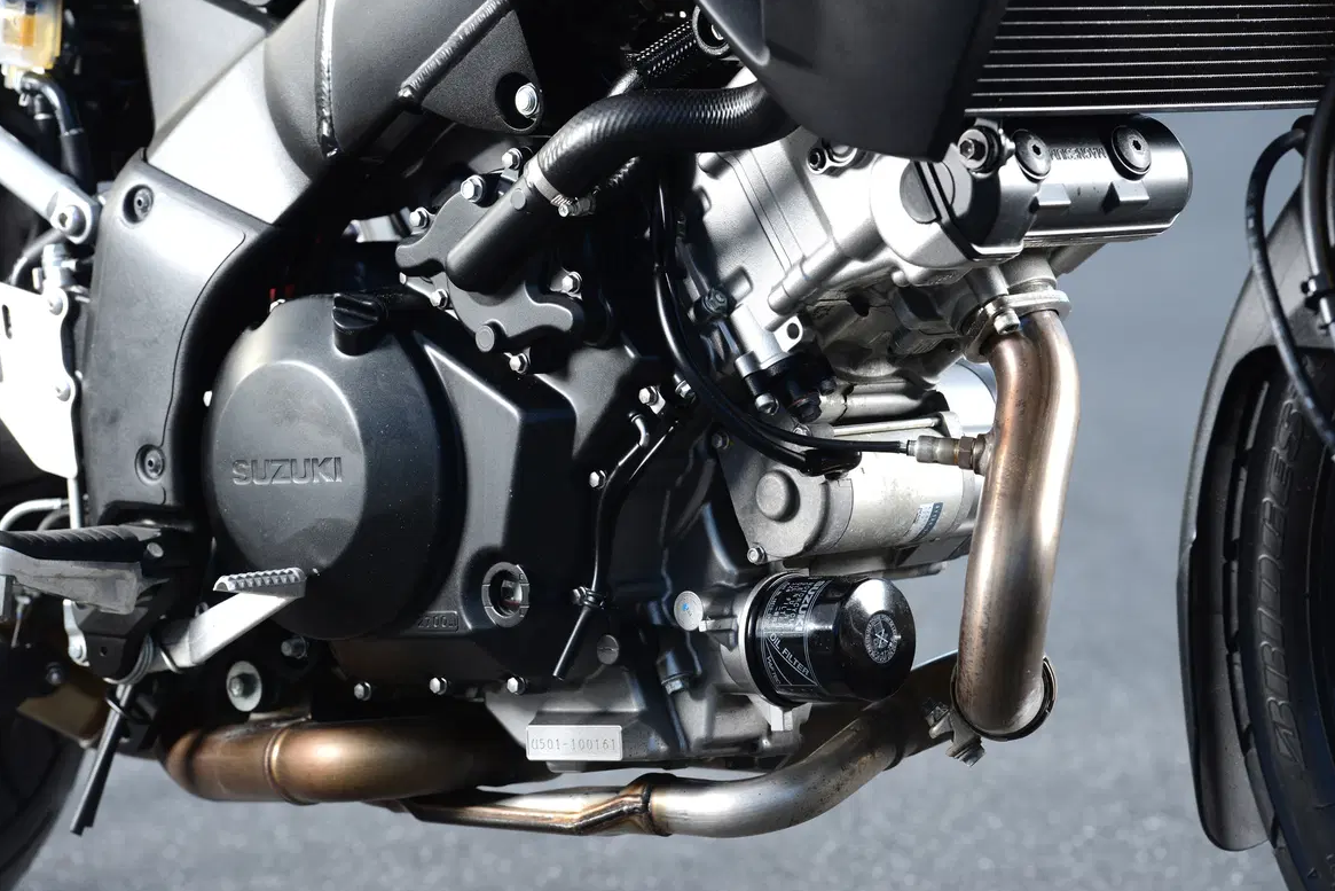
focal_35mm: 170
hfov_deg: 12.1
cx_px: 657
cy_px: 436
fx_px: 6305
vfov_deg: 8.1
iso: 200
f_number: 6.3
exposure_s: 1/200
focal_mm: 165
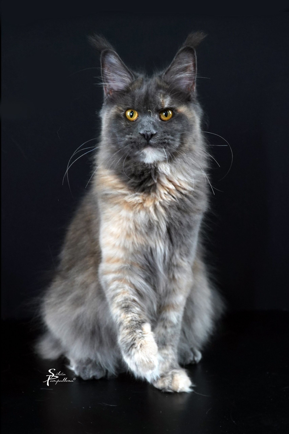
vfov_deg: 49.6
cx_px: 144
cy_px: 217
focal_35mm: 39
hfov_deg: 34.2
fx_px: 470
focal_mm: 26
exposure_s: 1/125
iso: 1600
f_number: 4.5
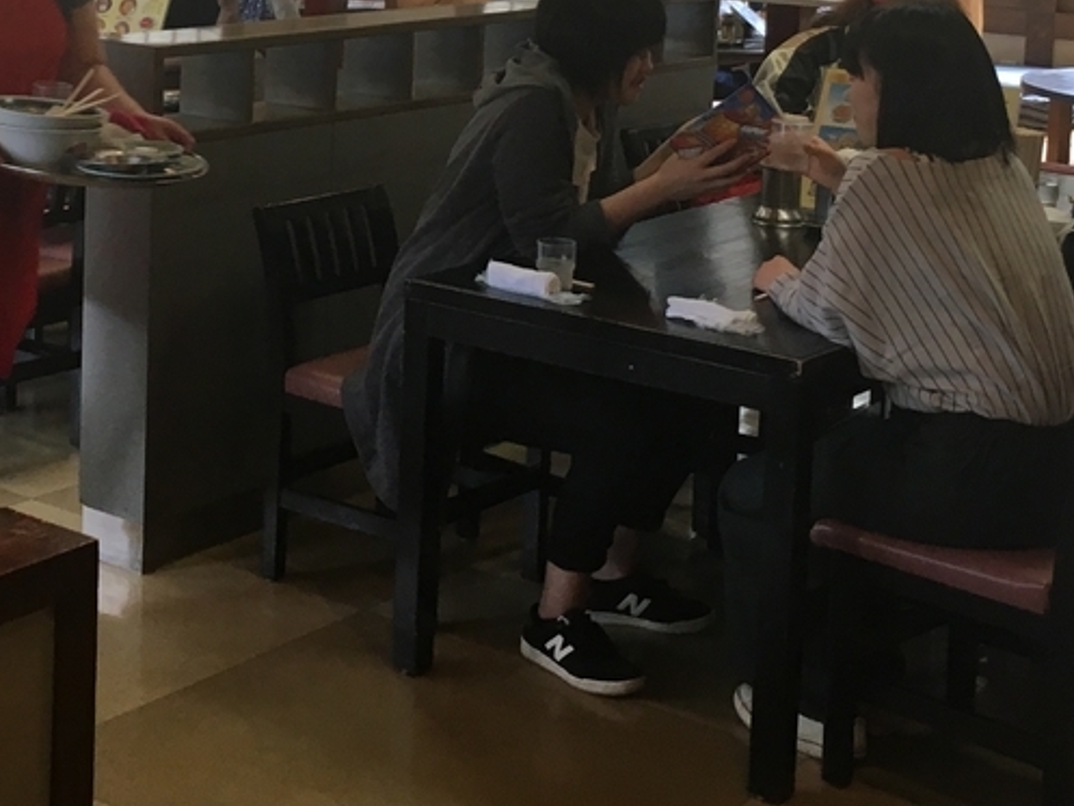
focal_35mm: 70
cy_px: 54
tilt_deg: -5.7
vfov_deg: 20.5
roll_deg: +0.0
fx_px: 2172
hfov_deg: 27.3
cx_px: 229
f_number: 2.2
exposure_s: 1/30
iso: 32
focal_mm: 4.15
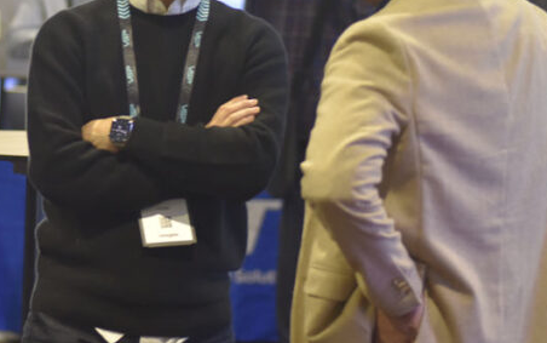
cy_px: 110
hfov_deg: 9.1
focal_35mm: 231
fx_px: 3445
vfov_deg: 5.7
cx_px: 91
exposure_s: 1/125
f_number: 2.8
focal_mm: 100
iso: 1800
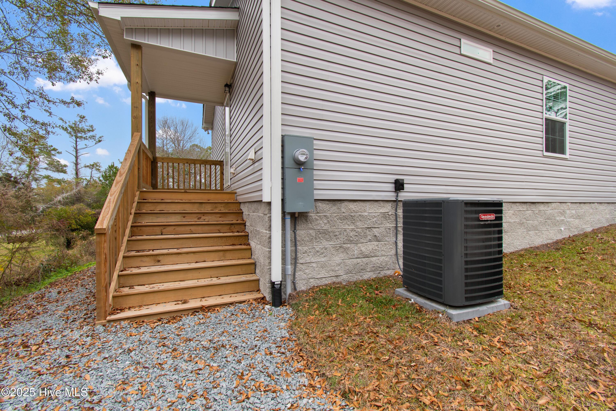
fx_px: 257
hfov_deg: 100.4
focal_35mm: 15
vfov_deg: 77.3
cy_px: 206
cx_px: 308
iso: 100
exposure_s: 1/30
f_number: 8
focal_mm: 10
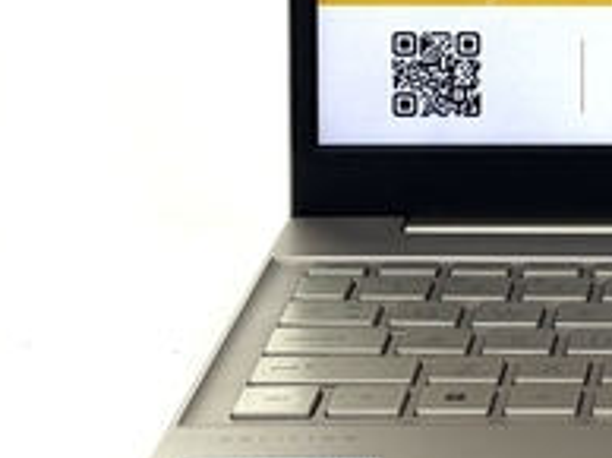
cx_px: 991
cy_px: -164
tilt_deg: -11.0
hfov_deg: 9.6
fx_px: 3496
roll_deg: +0.5
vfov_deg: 7.4
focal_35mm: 198
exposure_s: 1/138
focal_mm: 6.76
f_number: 1.78
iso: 50
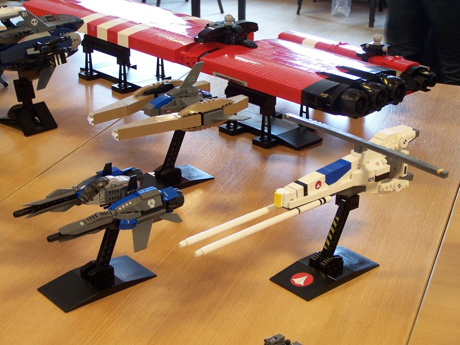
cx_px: 230
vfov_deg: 21.9
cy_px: 172
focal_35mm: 67
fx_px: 890
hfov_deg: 29.0
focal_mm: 11.1
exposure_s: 1/6
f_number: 3.2
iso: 80
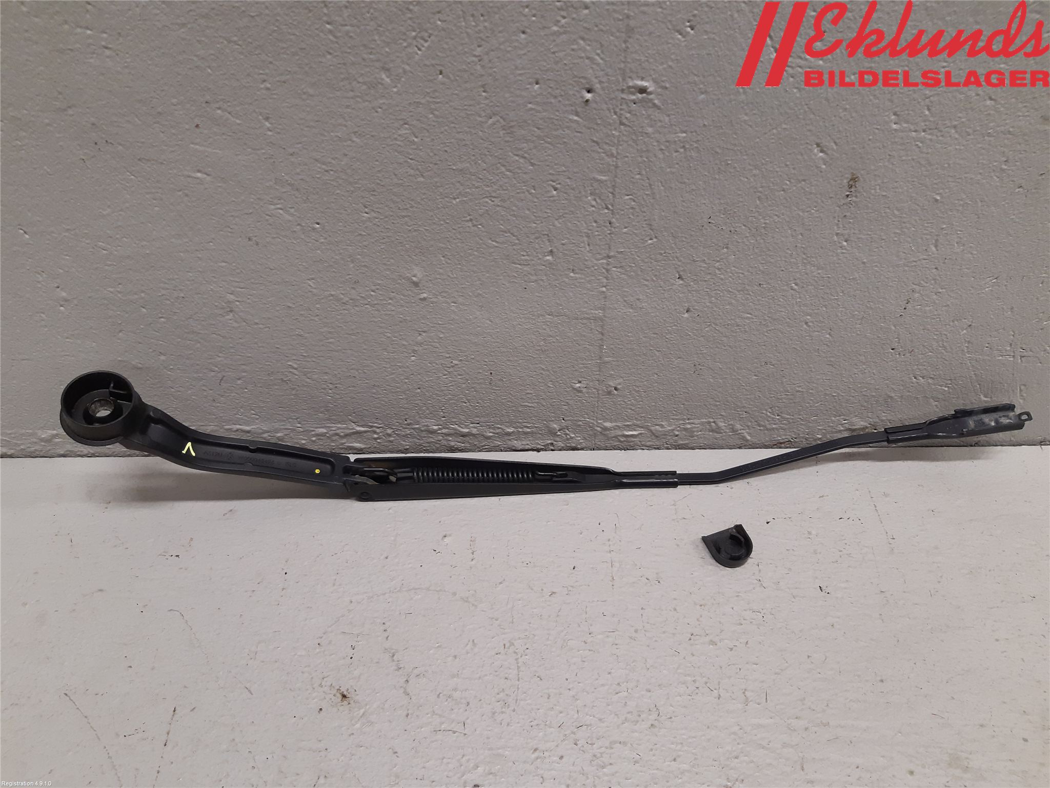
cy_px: 394
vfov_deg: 53.1
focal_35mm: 26
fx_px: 789
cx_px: 525
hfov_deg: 67.3
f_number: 1.7
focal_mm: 3.93
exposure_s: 1/50
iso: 160
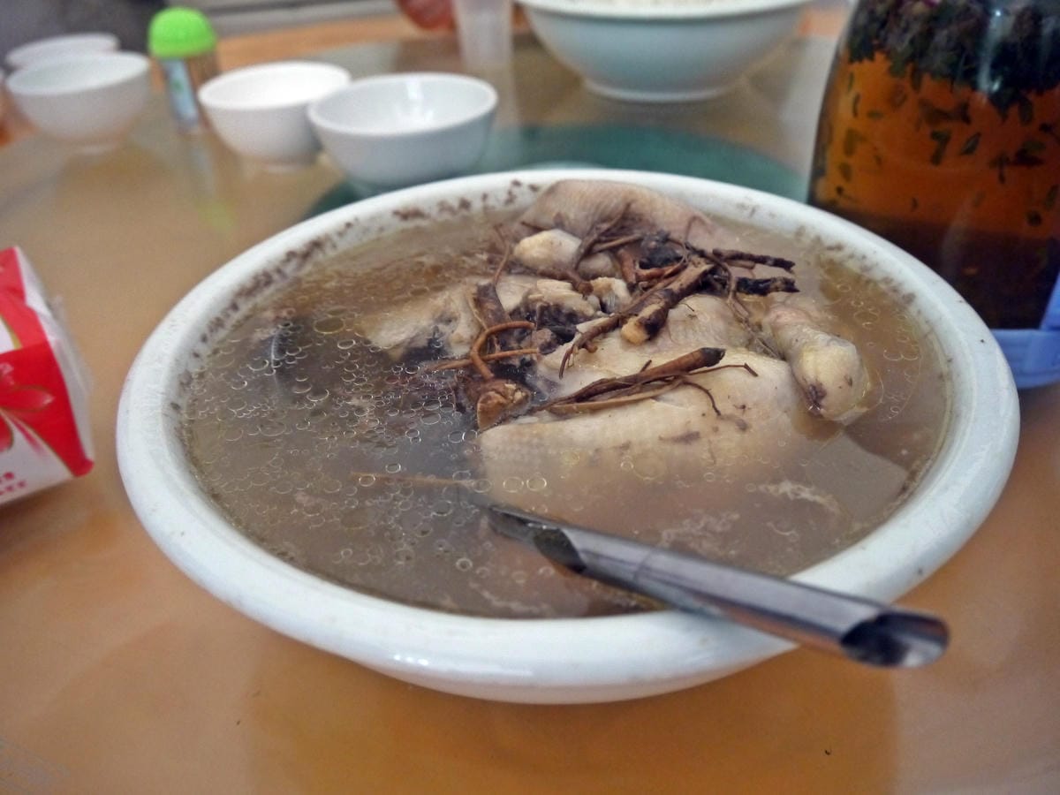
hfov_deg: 63.4
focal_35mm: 28
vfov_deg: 49.7
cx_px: 530
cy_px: 398
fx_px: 857
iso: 1000
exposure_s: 1/125
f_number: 3.5
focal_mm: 14
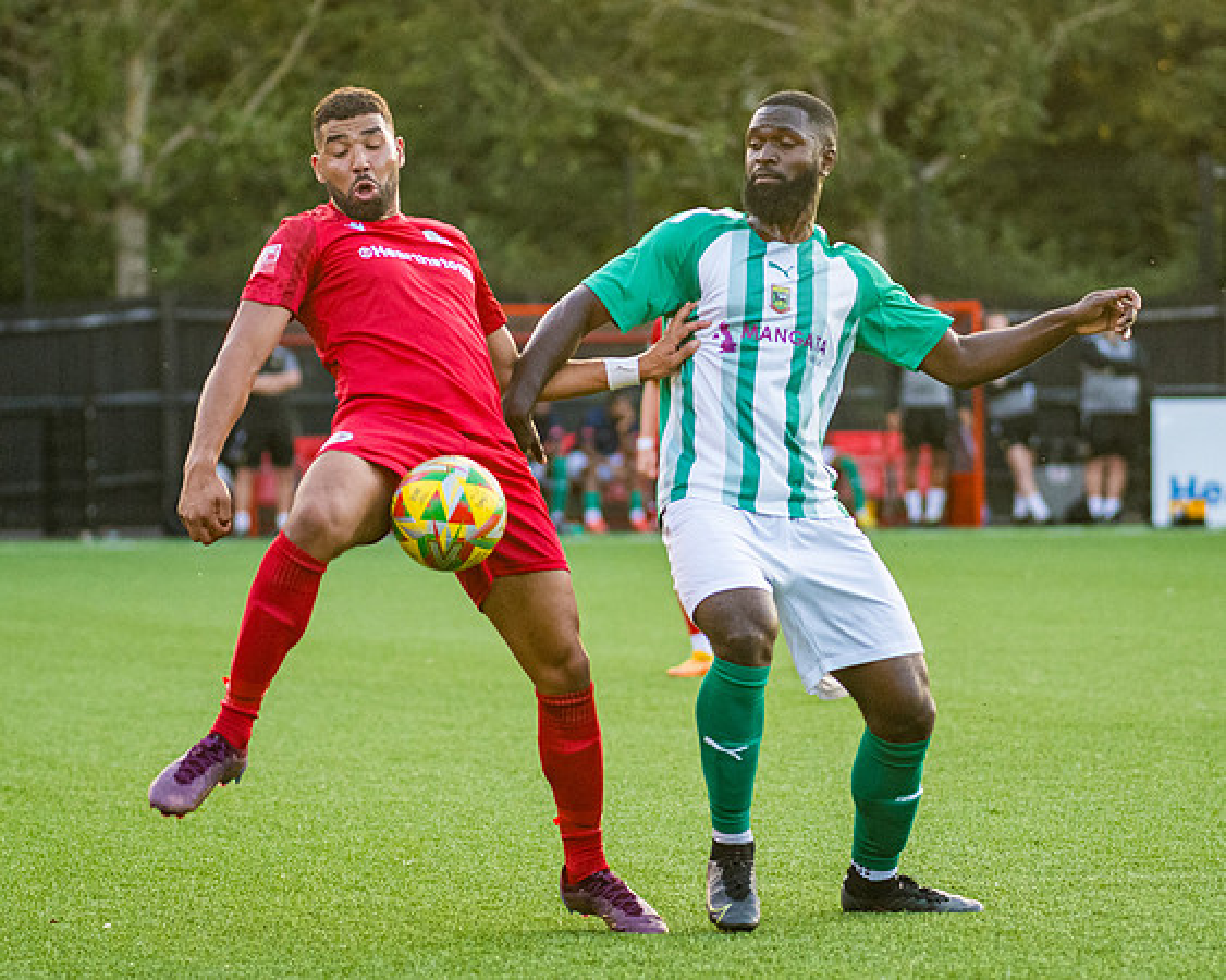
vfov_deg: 6.5
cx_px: 737
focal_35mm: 237
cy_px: 486
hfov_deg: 8.1
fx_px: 8611
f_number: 2.8
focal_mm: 120
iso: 1250
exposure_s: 1/1000
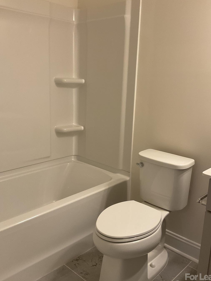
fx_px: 268
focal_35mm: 33
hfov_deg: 42.9
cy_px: 136
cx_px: 110
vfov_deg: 55.3
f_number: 1.8
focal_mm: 3
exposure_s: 1/60
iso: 64
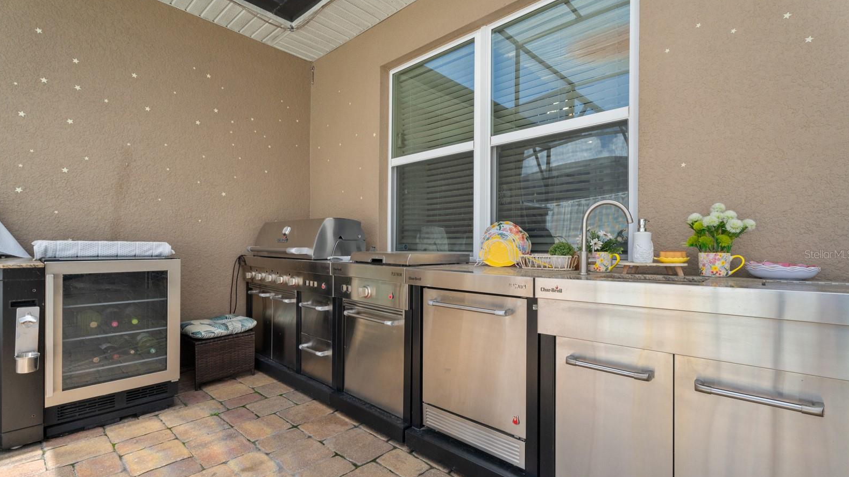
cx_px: 425
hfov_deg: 95.9
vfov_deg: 63.8
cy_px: 254
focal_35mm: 17
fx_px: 383
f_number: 9
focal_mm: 16
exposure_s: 1/125
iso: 800
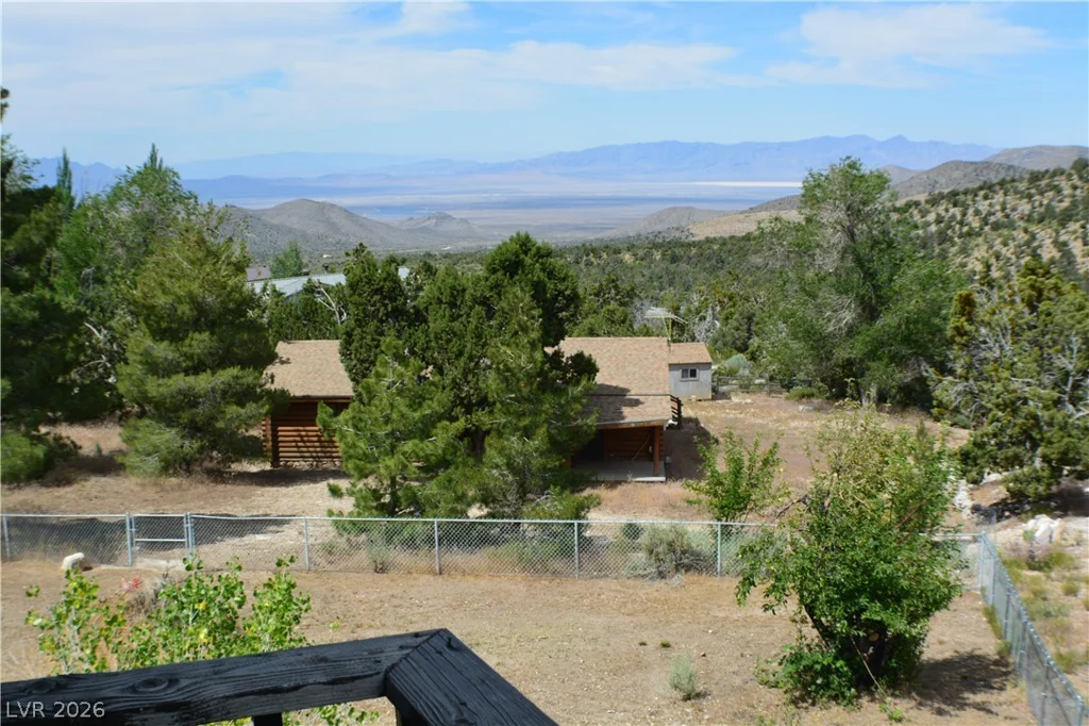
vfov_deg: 20.6
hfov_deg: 30.5
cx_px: 544
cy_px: 363
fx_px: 1996
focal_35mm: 66
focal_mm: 44
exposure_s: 1/125
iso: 110
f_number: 11
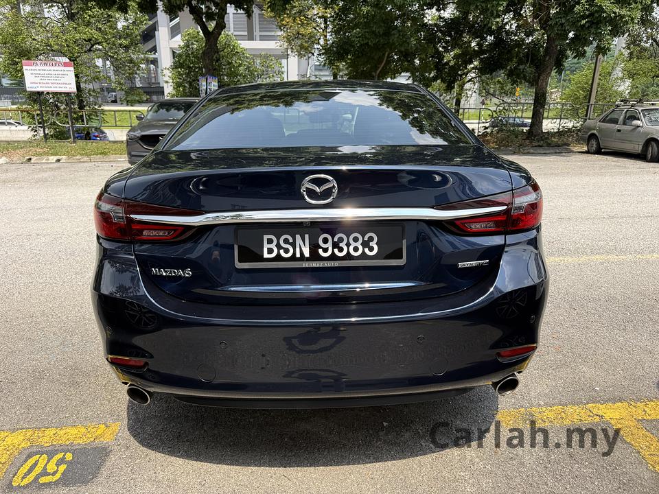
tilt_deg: -16.7
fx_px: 457
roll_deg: -0.6
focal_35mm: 24
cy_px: 247
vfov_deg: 56.8
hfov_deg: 71.6
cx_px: 330
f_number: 1.78
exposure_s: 1/1522
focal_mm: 6.76
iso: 80
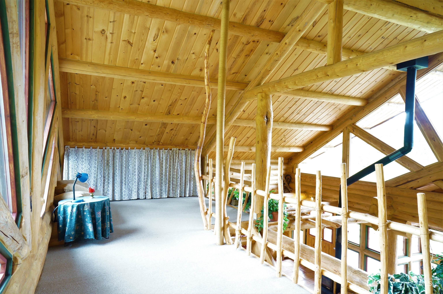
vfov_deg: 53.0
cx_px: 222
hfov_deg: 73.8
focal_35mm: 24
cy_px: 147
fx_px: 295
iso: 200
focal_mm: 16
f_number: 9
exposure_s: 1
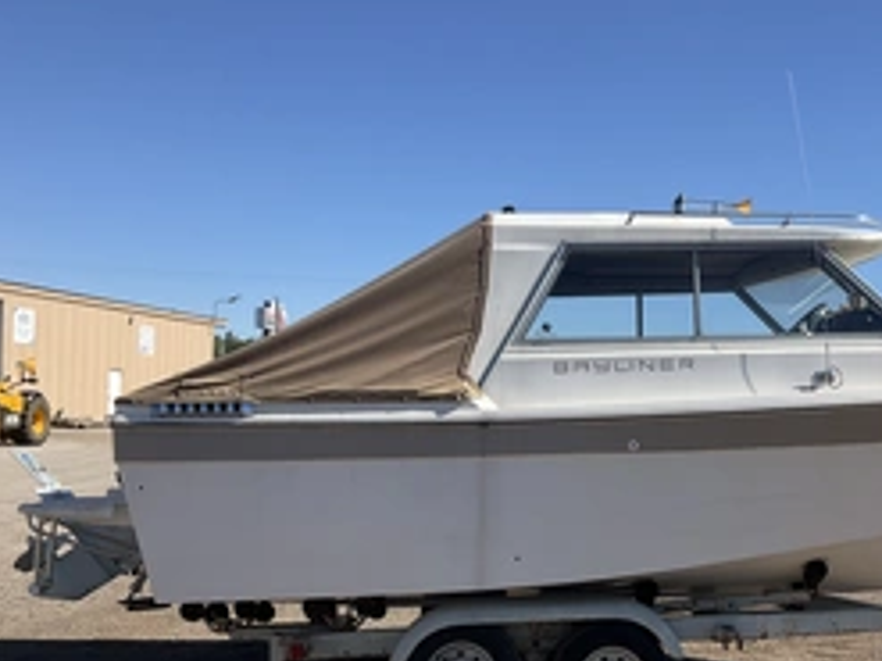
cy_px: 432
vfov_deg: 30.7
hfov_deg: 40.0
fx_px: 1197
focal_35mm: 47
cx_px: 586
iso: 25
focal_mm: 3
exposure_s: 1/1848
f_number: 1.8
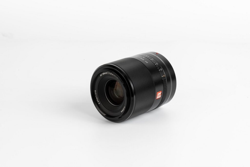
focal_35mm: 99
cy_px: 84
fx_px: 688
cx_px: 125
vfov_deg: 13.8
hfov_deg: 20.6
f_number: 22
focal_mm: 99
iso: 100
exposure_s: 1/100
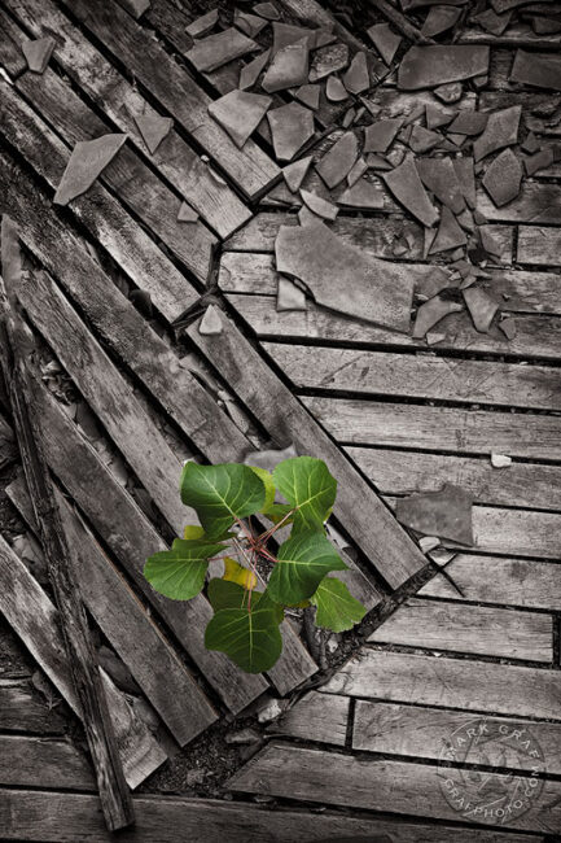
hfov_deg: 37.8
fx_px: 818
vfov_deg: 54.4
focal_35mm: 35
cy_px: 422
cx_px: 280
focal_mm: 35
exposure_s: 1/30
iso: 1250
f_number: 11
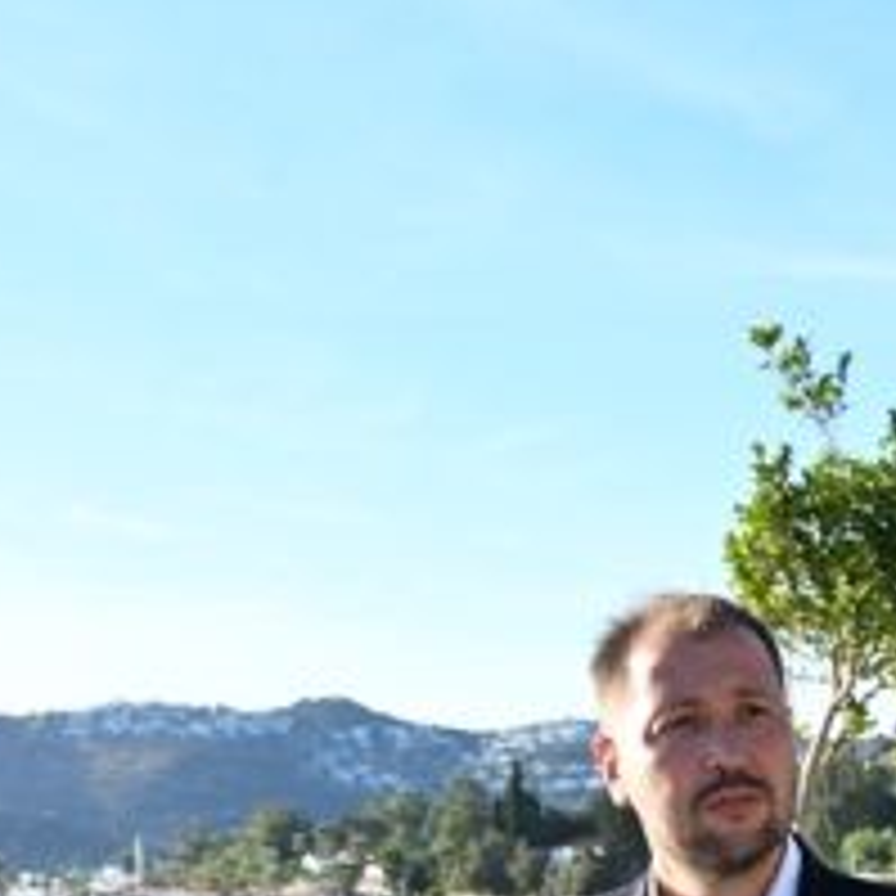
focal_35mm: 91
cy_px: 1040
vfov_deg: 18.3
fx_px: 2656
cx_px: 1081
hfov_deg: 18.2
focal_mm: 26.5
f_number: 8
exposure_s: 1/250
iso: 220
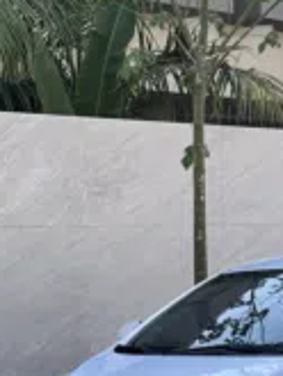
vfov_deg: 10.6
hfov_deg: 7.9
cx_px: 322
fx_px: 2036
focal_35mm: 187
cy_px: 223
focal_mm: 9
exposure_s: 1/313
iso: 32
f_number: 2.8
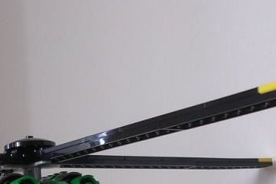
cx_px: 156
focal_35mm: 92
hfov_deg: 22.1
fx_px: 705
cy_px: 201
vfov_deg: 14.5
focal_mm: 5.8
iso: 100
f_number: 2.8
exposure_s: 1/12.6
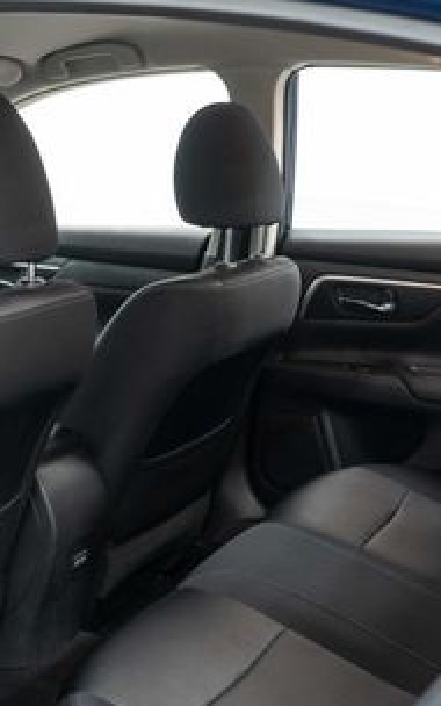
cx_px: 130
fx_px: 1154
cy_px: 466
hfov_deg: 21.5
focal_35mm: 60
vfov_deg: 33.7
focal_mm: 28
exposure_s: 1/60
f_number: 3.2
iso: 1600
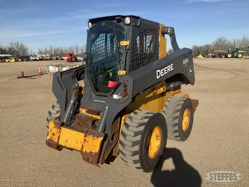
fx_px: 209
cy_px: 94
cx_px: 124
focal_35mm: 29
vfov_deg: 48.2
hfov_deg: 61.7
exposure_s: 1/2320
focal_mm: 3
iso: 25
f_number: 1.8
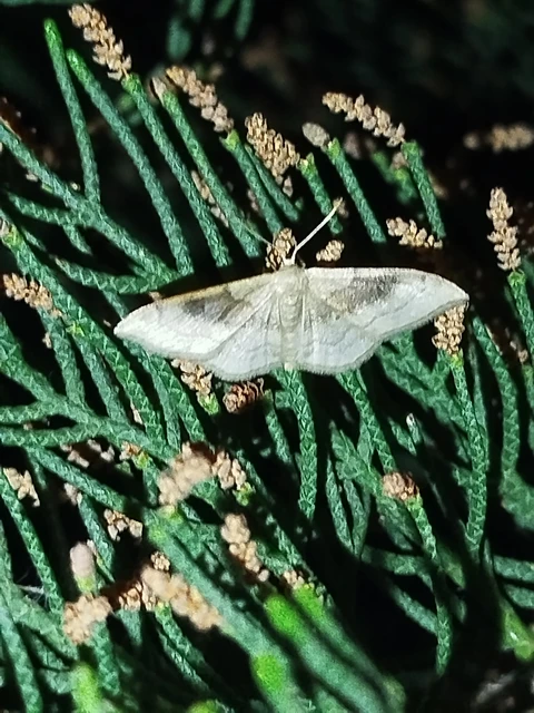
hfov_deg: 15.4
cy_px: 356
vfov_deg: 20.4
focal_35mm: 96
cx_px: 267
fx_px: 1975
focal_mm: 5.31
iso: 400
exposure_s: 1/33
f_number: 1.7
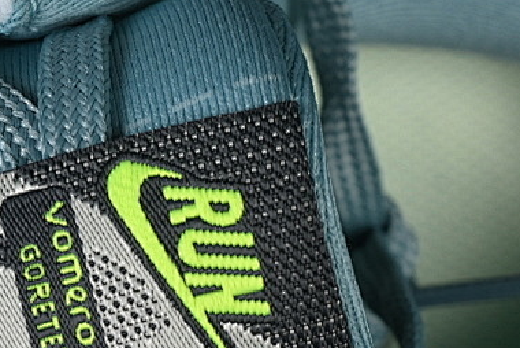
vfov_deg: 6.4
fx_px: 3079
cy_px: 323
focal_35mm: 213
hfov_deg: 9.6
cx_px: 119
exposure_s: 1/80
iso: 160
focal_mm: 50
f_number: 7.1
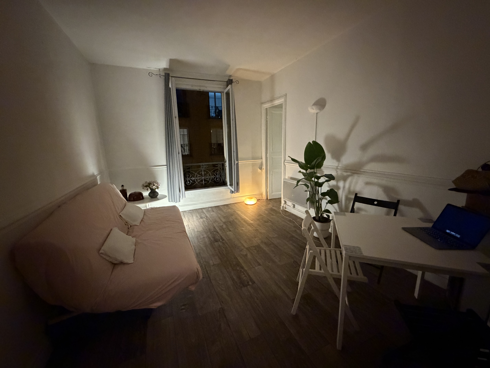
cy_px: 184
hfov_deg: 102.1
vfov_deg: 85.7
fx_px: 198
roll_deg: +1.9
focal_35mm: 14
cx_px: 245
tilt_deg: -12.8
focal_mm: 2.22
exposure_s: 1/44
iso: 1250
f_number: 2.2
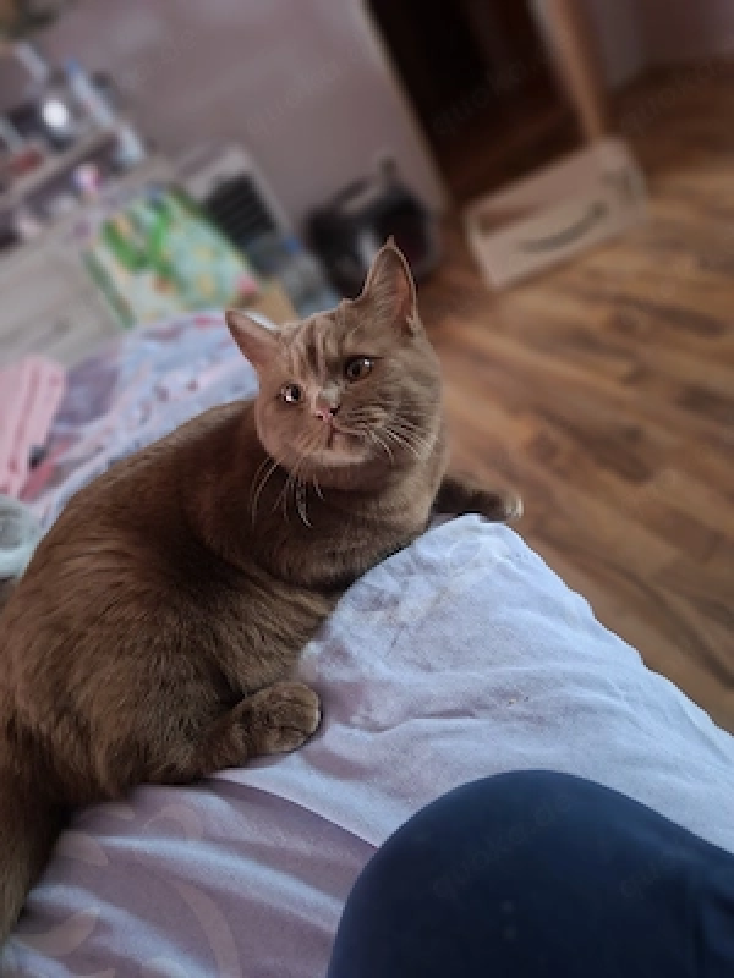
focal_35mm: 23
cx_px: 367
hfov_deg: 58.9
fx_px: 650
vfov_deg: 73.9
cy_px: 489
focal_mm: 5.54
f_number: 1.8
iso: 640
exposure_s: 1/25
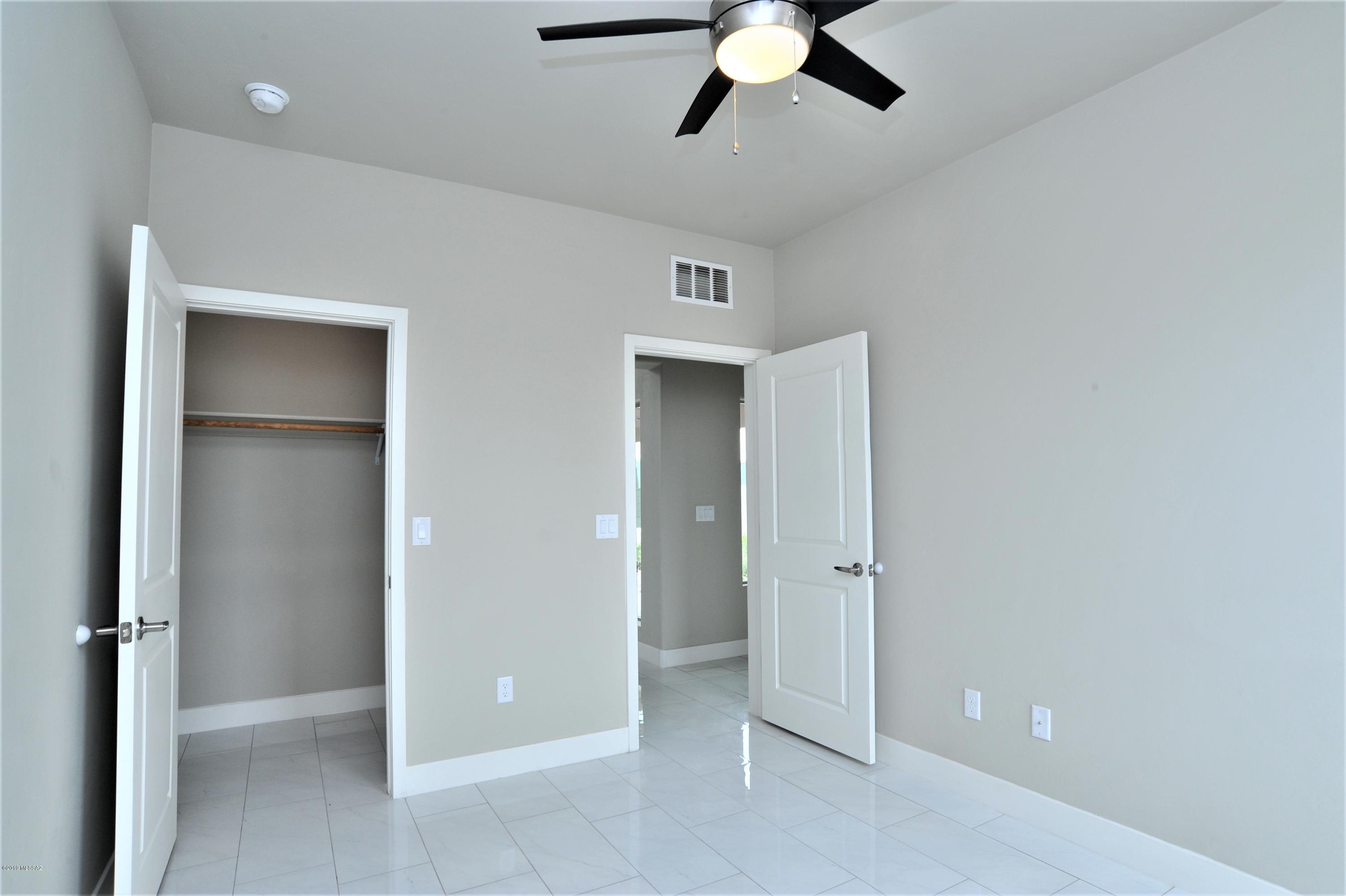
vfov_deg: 67.3
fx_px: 673
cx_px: 673
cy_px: 448
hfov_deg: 90.0
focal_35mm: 18
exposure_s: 1/30
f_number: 13
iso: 640
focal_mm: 18
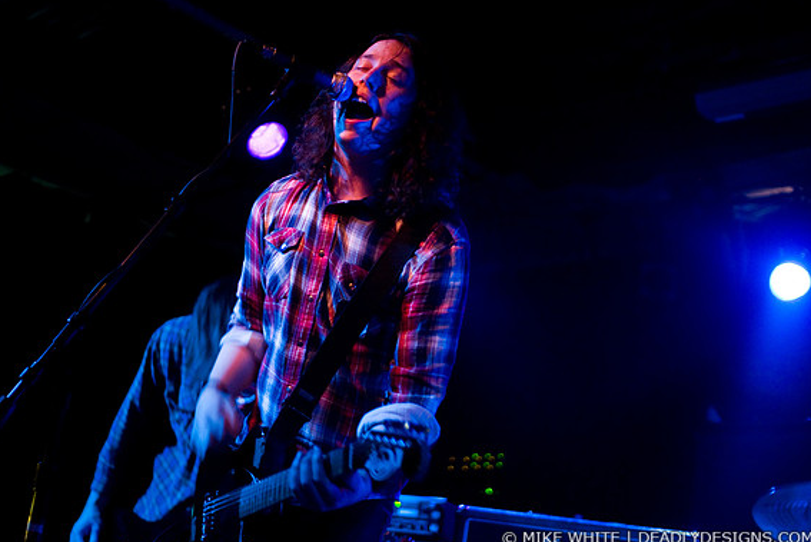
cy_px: 274
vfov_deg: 29.3
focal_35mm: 46
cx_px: 406
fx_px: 1037
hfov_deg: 42.7
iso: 1000
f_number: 1.8
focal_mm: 30
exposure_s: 1/40
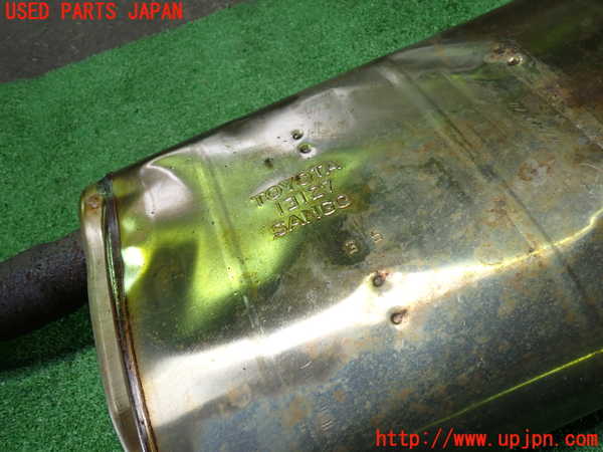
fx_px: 488
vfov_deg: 49.7
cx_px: 302
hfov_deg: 63.4
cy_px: 226
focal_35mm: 28
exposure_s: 1/50
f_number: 2.2
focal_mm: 5.05
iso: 200
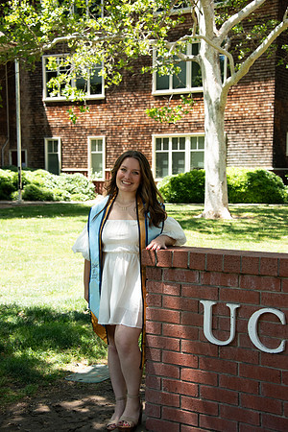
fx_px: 696
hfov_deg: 23.4
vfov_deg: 34.5
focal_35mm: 58
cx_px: 144
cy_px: 216
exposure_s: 1/400
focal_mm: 58
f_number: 5.6
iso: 640
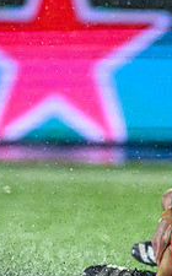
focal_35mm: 2074
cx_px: 202
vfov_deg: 1.0
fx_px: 15605
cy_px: 331
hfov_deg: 0.6
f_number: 3.2
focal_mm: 400
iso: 6400
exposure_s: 1/2500
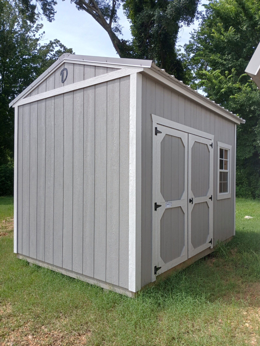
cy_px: 173
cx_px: 130
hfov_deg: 53.1
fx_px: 260
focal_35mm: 26
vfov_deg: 67.3
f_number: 1.8
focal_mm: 3.98
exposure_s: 1/443
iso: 20
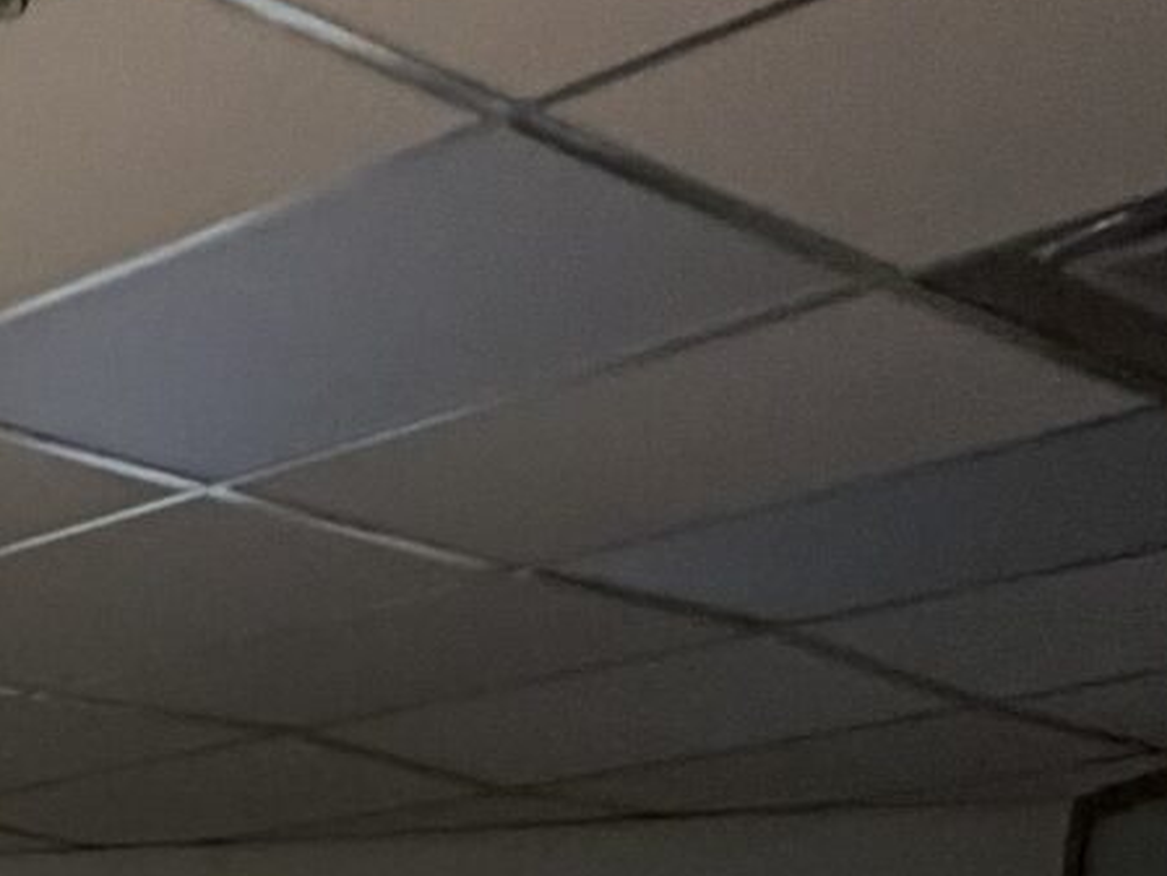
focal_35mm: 80
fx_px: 2697
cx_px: -1420
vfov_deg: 14.6
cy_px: 1838
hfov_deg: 16.0
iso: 400
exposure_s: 1/60
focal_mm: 2.22
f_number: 2.2
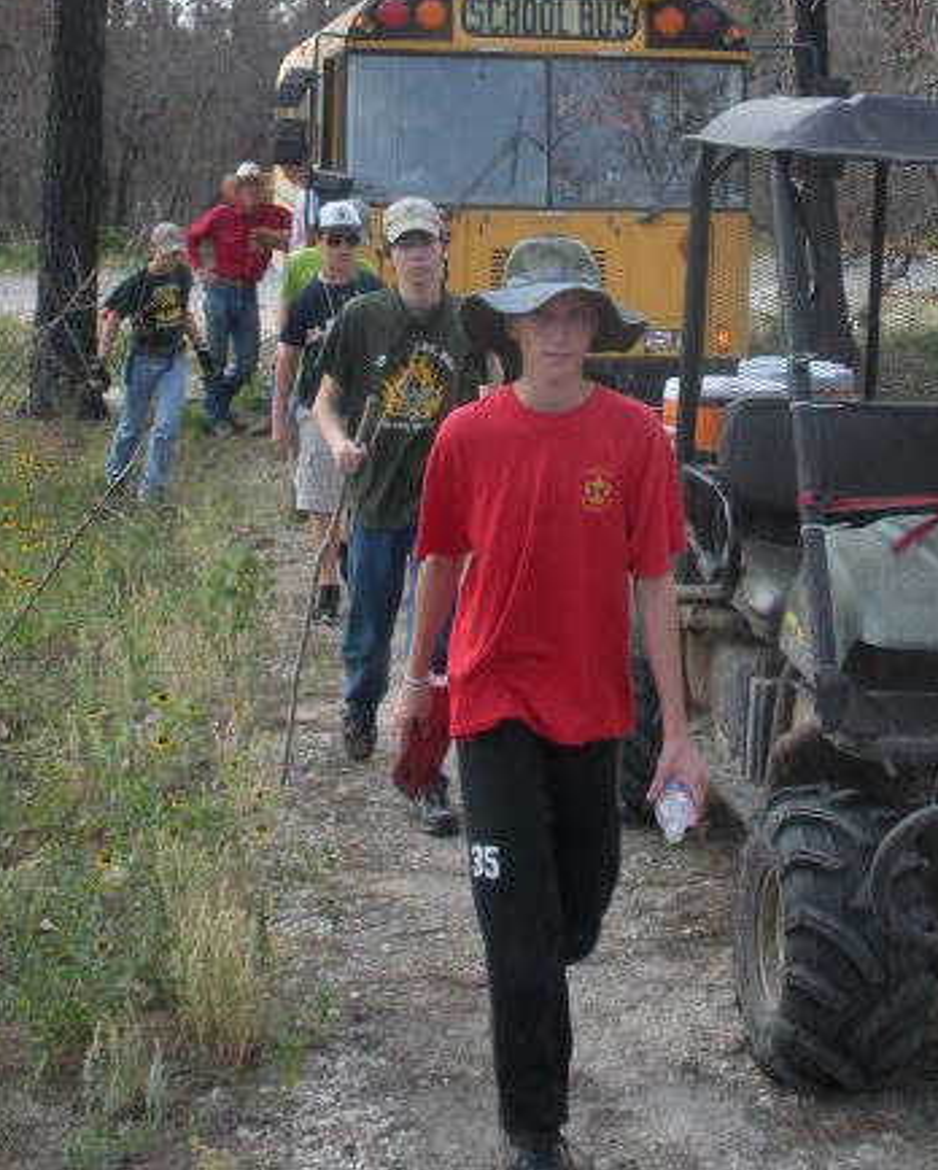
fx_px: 2391
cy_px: 295
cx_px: 580
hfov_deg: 22.2
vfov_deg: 27.1
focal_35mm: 69
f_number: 3.5
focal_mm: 6.3
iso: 64
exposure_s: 1/123
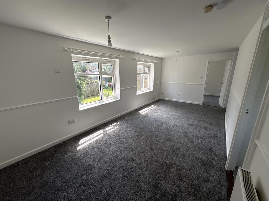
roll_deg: +1.4
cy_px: 100
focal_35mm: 14
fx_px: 109
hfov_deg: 102.1
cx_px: 134
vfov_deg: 85.7
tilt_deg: -14.5
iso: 64
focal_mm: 2.22
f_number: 2.2
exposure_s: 1/356
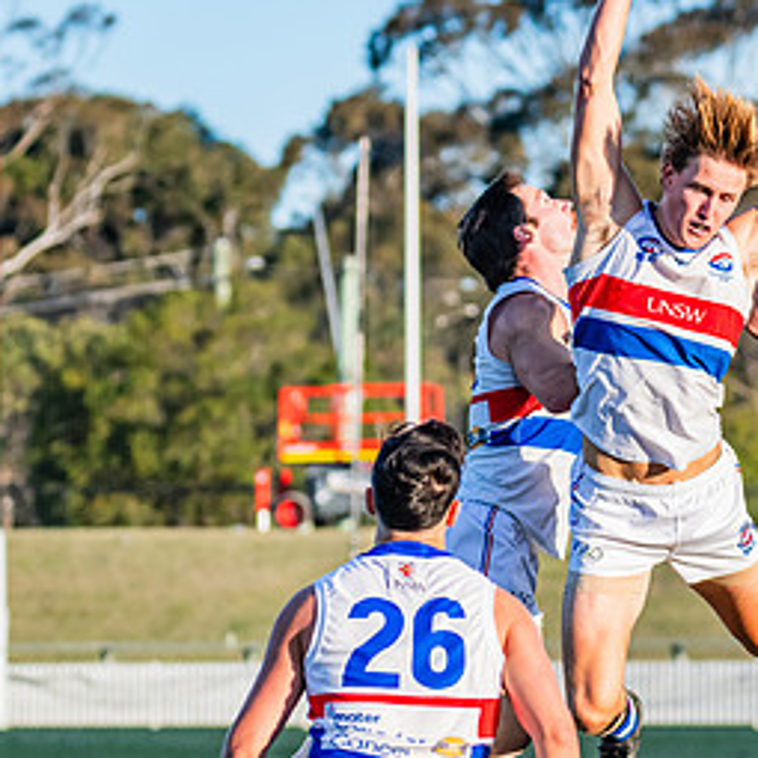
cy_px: 563
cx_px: 663
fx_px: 9538
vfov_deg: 4.5
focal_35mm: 385
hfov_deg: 4.5
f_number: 5.6
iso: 800
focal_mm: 170
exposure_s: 1/1600
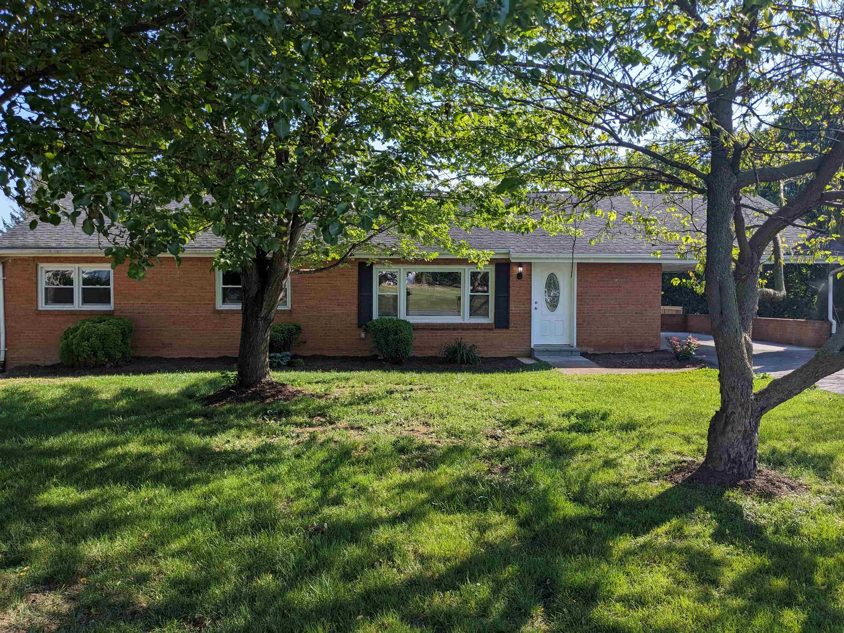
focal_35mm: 27
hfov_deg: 65.3
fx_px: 658
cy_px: 316
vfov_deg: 51.4
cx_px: 422
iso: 48
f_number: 1.73
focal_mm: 4.38
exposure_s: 1/1376
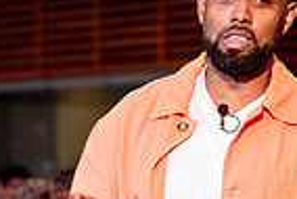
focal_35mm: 313
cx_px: 13
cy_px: 309
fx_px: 2585
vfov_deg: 4.4
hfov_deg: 6.6
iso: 800
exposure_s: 1/250
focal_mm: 70
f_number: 2.8
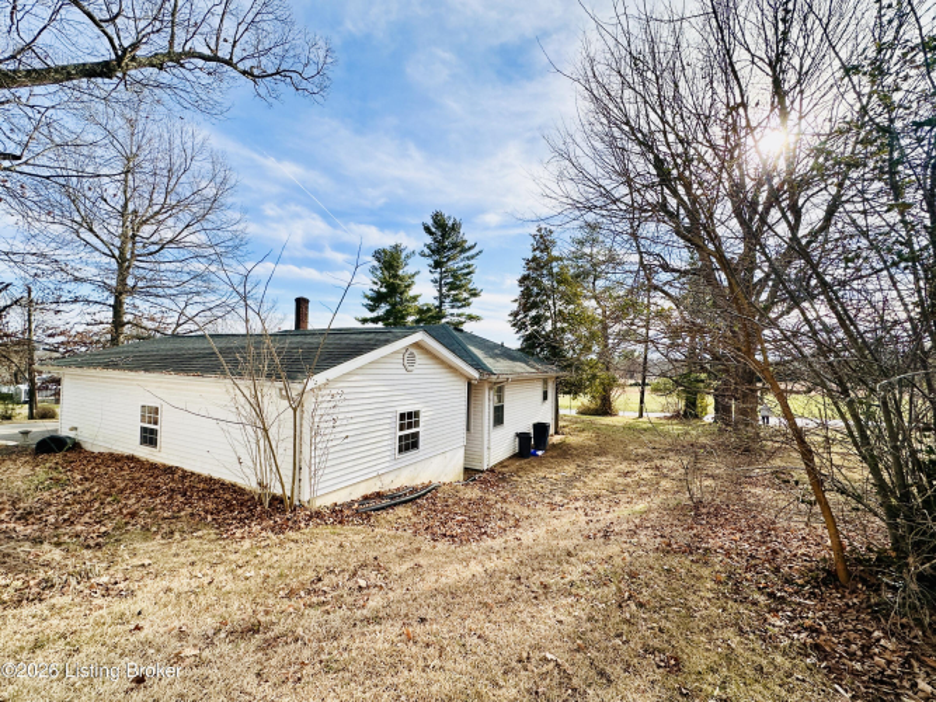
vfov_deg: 85.7
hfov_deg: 102.1
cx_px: 468
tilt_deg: +1.3
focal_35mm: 14
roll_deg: +0.5
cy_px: 351
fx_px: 378
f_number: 2.2
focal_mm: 2.22
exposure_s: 1/1770
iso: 50
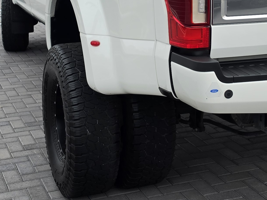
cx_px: 144
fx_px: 578
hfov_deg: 26.0
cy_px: 14
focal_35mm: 75
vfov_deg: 19.2
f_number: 1.4
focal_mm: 6.5
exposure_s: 1/1775
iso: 64
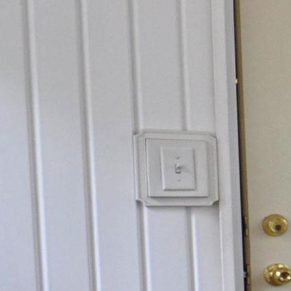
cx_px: 943
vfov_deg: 18.8
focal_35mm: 92
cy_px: 218
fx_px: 875
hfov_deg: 10.5
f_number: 8
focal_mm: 10
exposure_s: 1/25
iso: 400
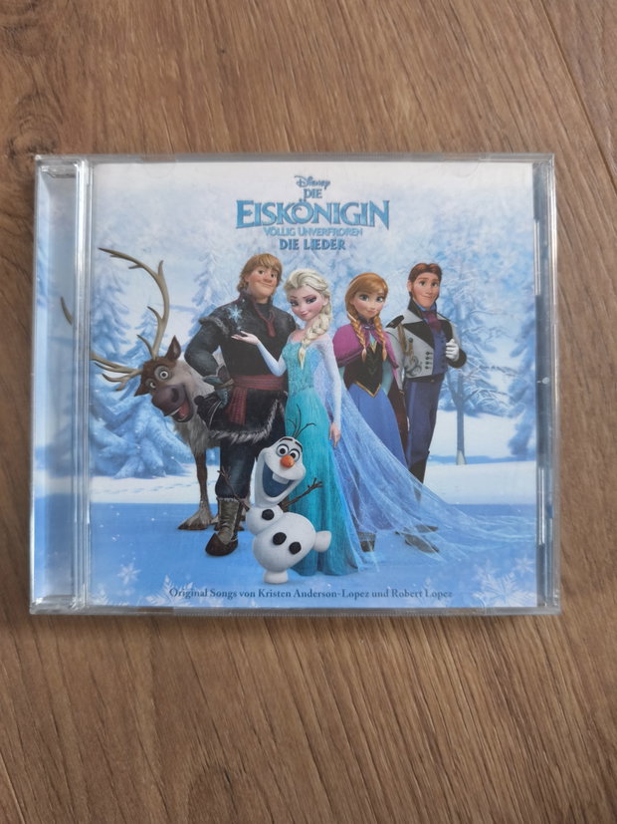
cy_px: 412
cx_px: 308
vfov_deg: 73.9
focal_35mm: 23
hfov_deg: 58.9
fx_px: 547
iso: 640
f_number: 1.6
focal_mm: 6.57
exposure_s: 1/50
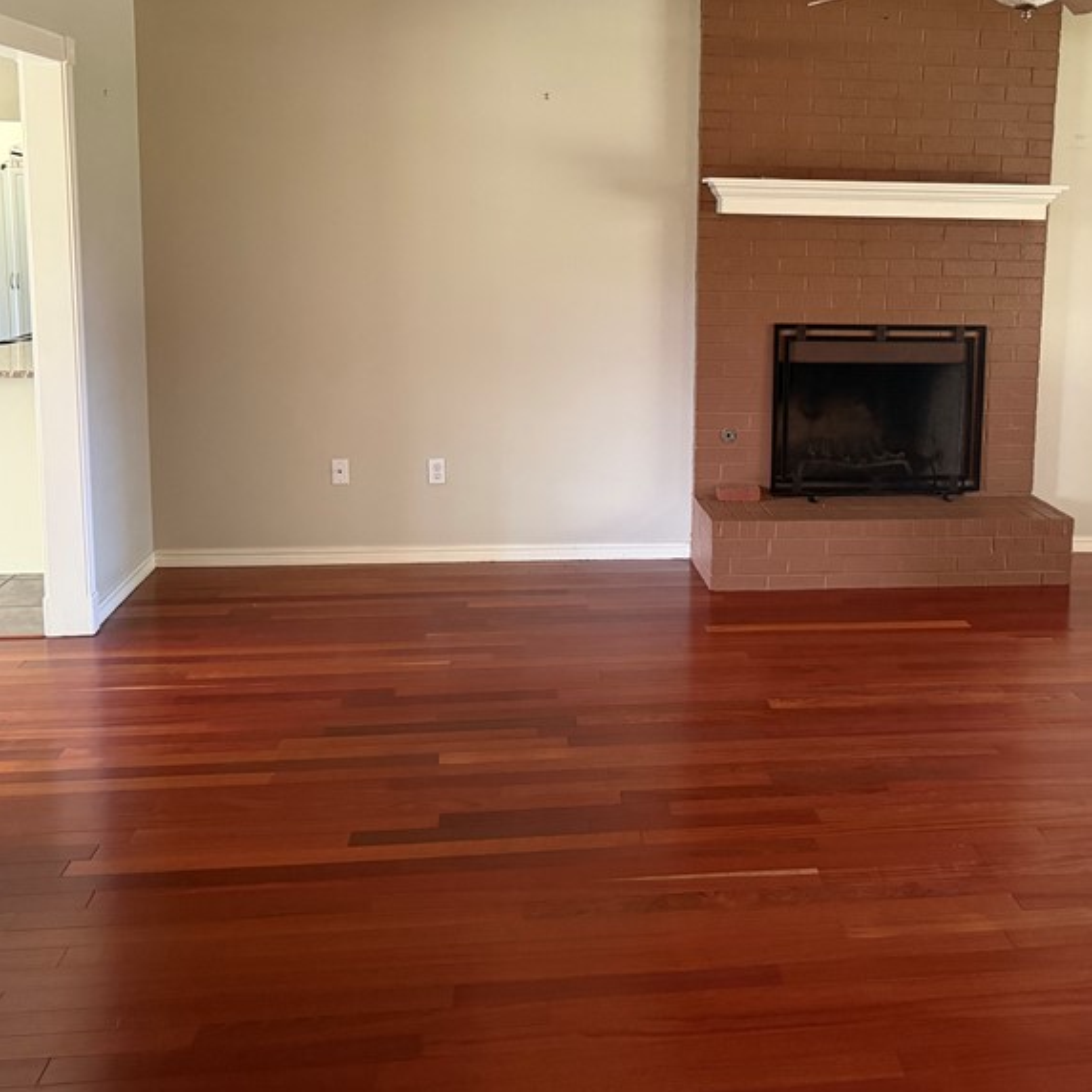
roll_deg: -1.5
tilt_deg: -7.2
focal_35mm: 38
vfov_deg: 43.4
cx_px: 745
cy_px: 393
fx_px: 1356
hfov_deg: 43.1
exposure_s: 1/60
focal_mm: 6.76
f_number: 1.78
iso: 640
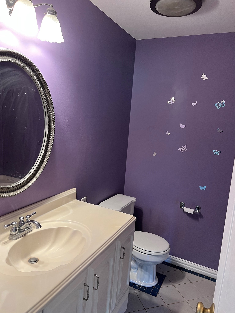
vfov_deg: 67.3
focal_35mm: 26
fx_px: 235
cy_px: 156
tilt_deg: -8.3
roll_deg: -3.9
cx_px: 118
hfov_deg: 53.1
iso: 160
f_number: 1.5
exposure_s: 1/60
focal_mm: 5.7
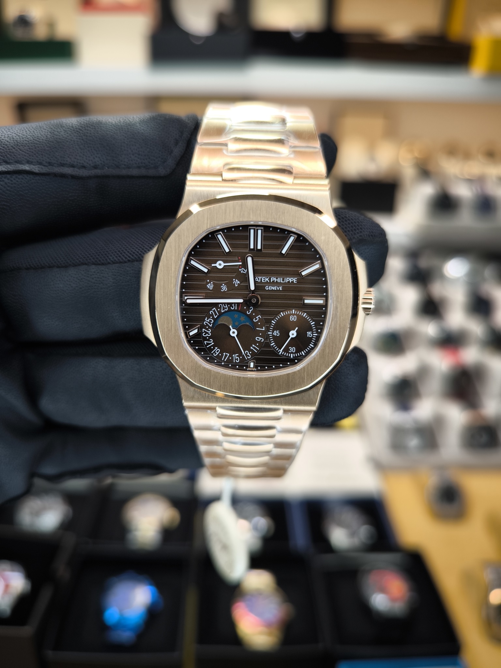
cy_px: 334
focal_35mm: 24
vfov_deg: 71.6
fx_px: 463
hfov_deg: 56.8
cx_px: 250
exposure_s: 1/100
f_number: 1.9
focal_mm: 6.92
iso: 50
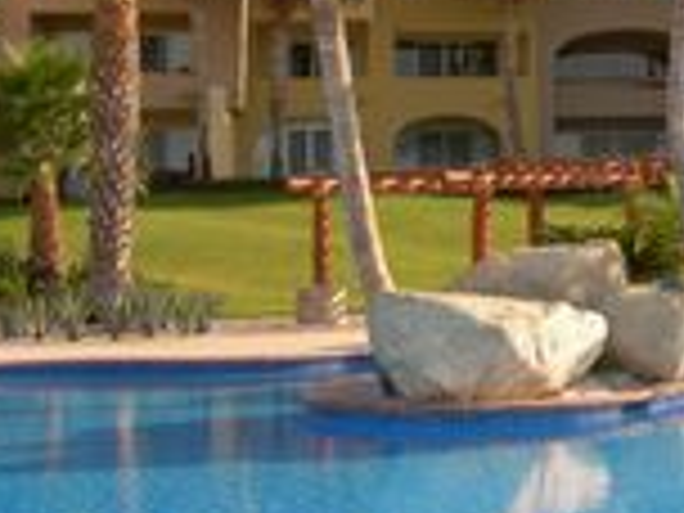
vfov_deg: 15.9
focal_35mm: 92
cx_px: 801
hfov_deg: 20.1
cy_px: 50
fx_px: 1818
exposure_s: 1/246
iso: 50
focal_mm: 7.8
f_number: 4.8
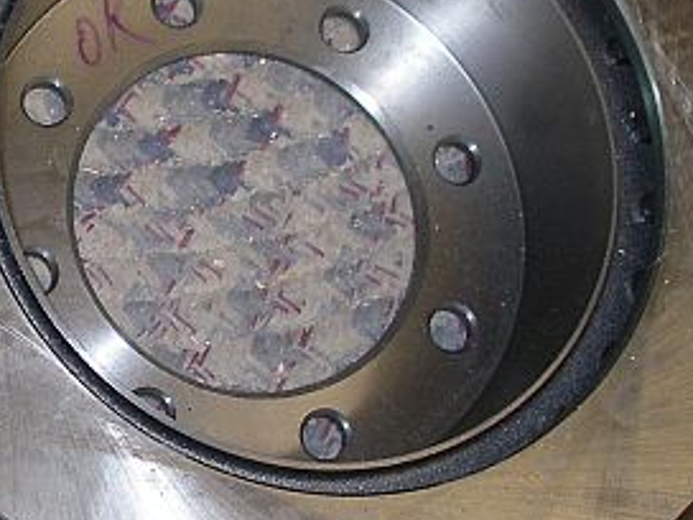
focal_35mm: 109
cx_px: -110
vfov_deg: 13.6
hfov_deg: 17.3
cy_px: 238
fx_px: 2182
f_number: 2.8
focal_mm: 7.8
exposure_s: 1/40
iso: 200
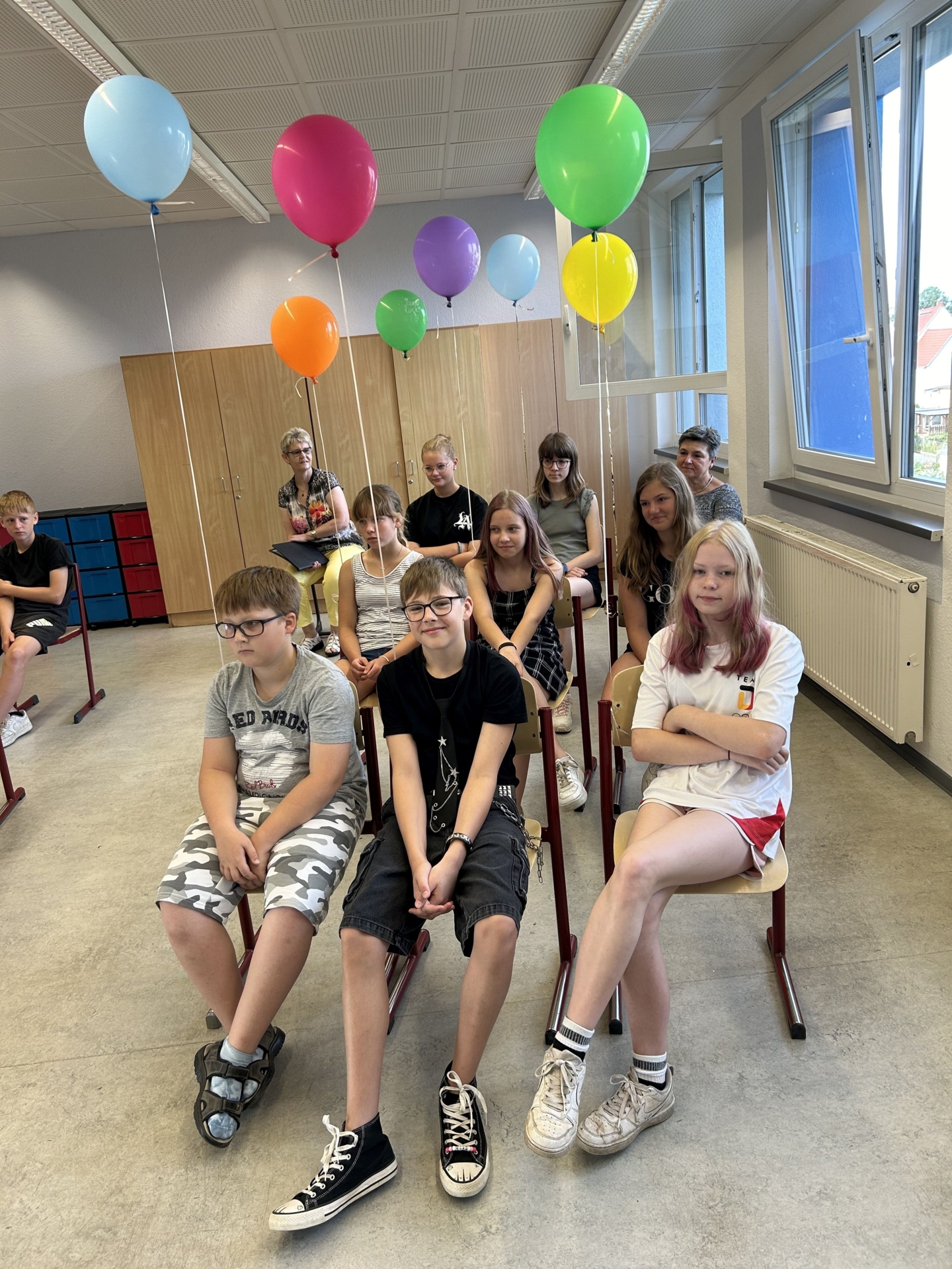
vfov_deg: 67.3
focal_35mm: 26
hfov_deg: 53.1
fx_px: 953
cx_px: 476
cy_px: 634
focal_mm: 5.7
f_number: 1.5
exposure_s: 1/100
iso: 50
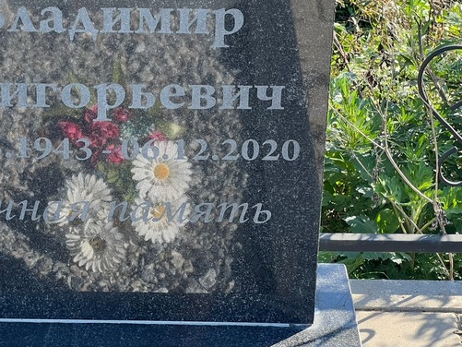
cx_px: 96
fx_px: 1642
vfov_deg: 12.0
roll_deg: +0.8
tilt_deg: -28.5
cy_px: 108
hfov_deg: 15.9
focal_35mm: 123
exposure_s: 1/144
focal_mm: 9
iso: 32
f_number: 2.8
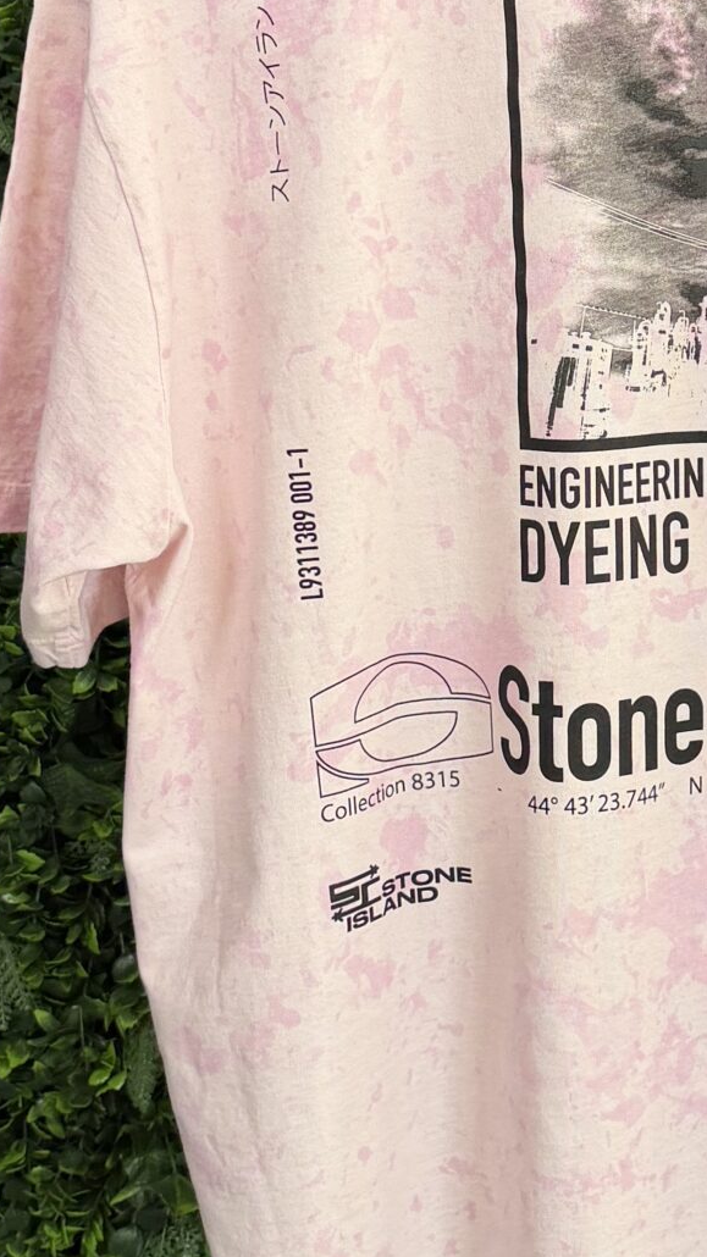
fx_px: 2167
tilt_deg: -7.1
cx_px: 651
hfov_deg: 18.2
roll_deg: -0.9
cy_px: 312
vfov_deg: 31.8
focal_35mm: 65
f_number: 1.78
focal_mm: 6.76
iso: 100
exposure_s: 1/121
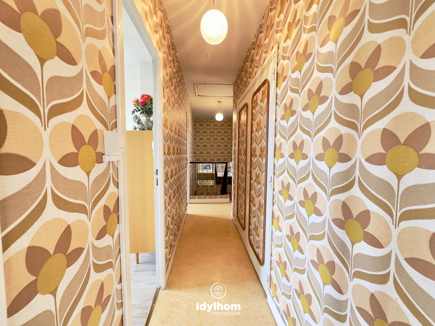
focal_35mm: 14
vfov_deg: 85.7
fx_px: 176
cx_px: 218
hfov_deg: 102.1
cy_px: 163
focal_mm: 2.22
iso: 640
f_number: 2.2
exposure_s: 1/50
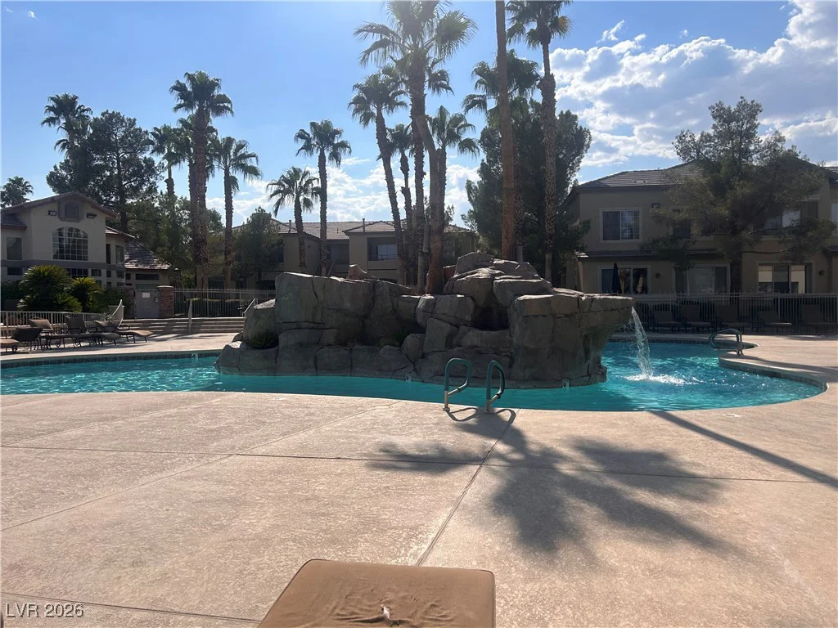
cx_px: 419
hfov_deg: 67.3
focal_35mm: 26
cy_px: 314
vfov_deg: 53.1
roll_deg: +1.1
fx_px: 629
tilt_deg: -1.3
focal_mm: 5.7
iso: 50
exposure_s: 1/8696
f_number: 1.5
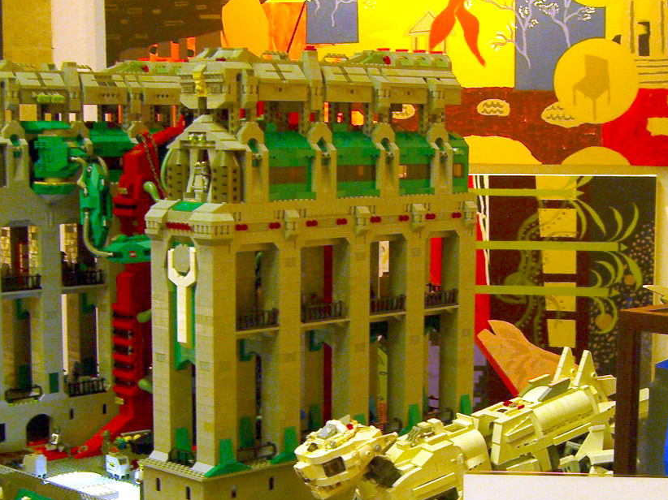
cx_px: 376
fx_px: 1428
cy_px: 420
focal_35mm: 74
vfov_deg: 19.6
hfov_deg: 26.3
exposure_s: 1/20
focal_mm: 7.9
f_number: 2.8
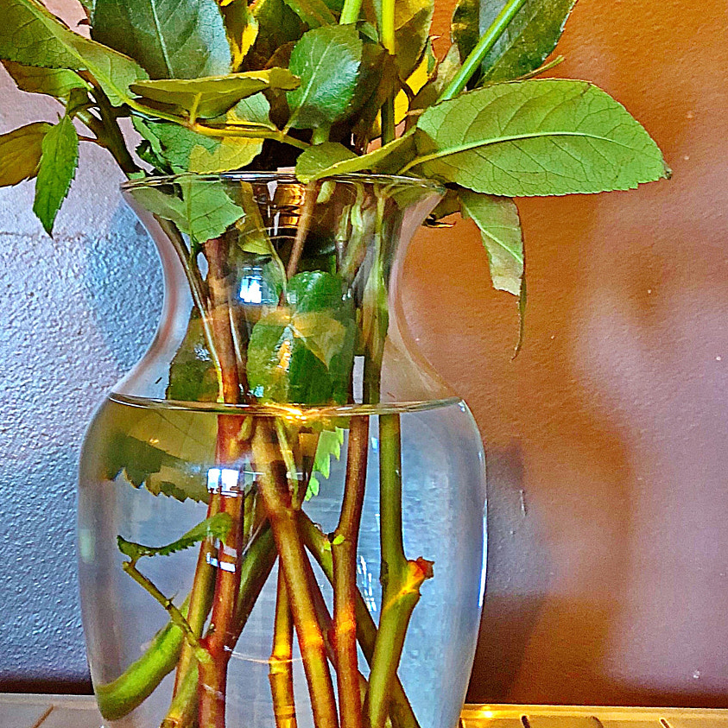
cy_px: 217
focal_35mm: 47
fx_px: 1118
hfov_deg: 36.0
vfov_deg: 35.5
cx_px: 331
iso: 80
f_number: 1.8
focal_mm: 4
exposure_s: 1/8
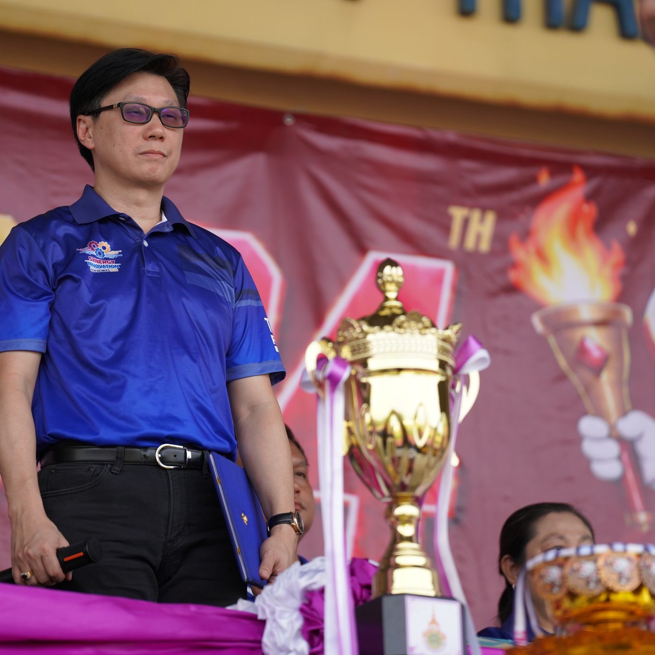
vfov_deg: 6.8
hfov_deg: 6.8
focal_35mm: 256
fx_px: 5480
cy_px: 328
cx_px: 296
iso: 500
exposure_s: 1/1600
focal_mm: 200
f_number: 2.8
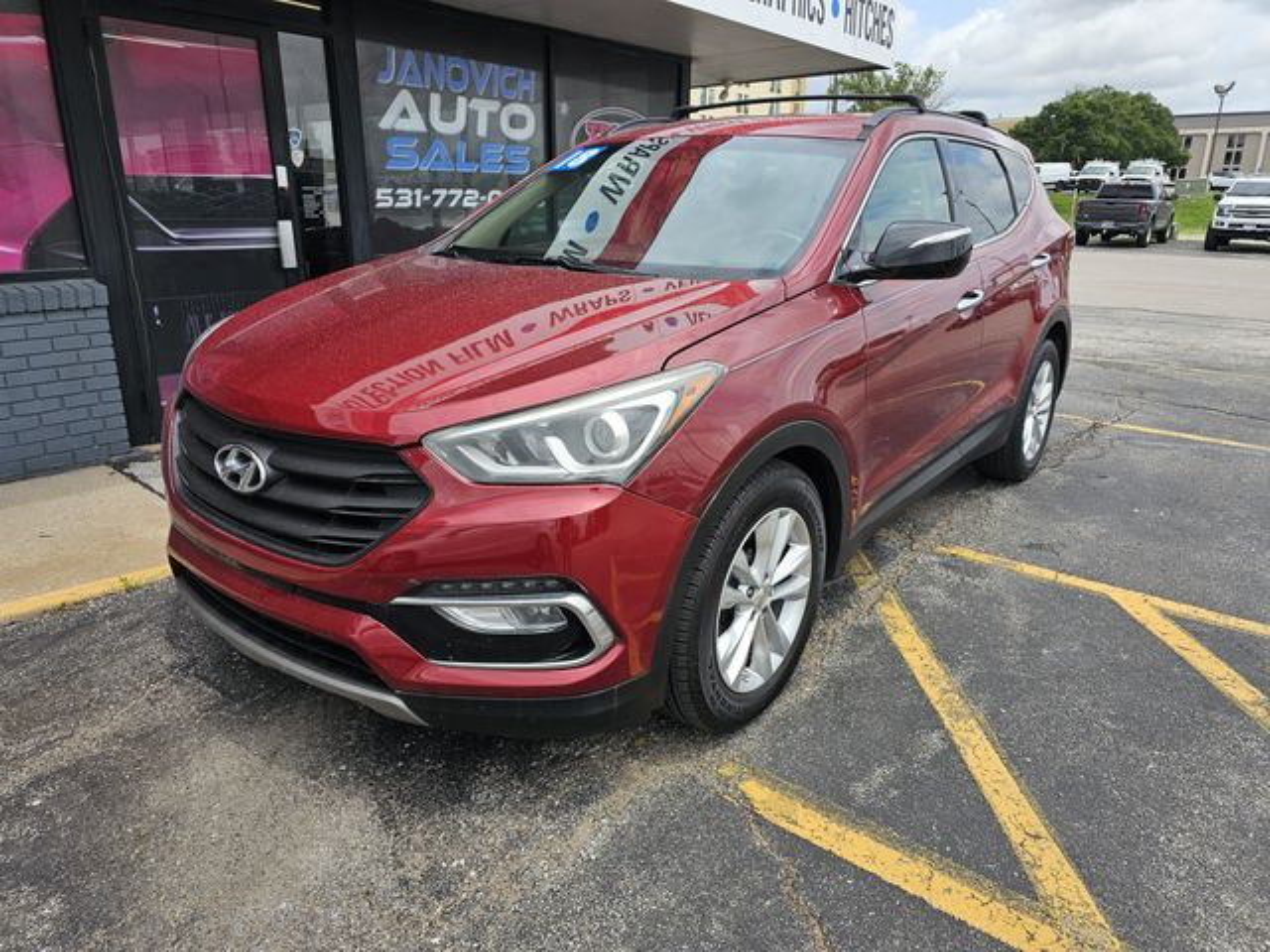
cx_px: 635
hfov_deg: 73.9
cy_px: 476
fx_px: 844
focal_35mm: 23
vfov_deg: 58.9
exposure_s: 1/364
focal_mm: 6.3
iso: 10
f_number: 1.7
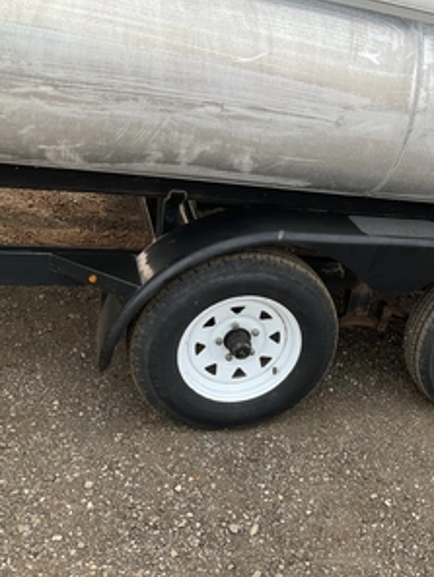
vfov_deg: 47.8
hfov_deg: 35.2
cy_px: 289
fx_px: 651
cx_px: 368
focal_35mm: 39
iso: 25
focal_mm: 3
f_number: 1.8
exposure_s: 1/491
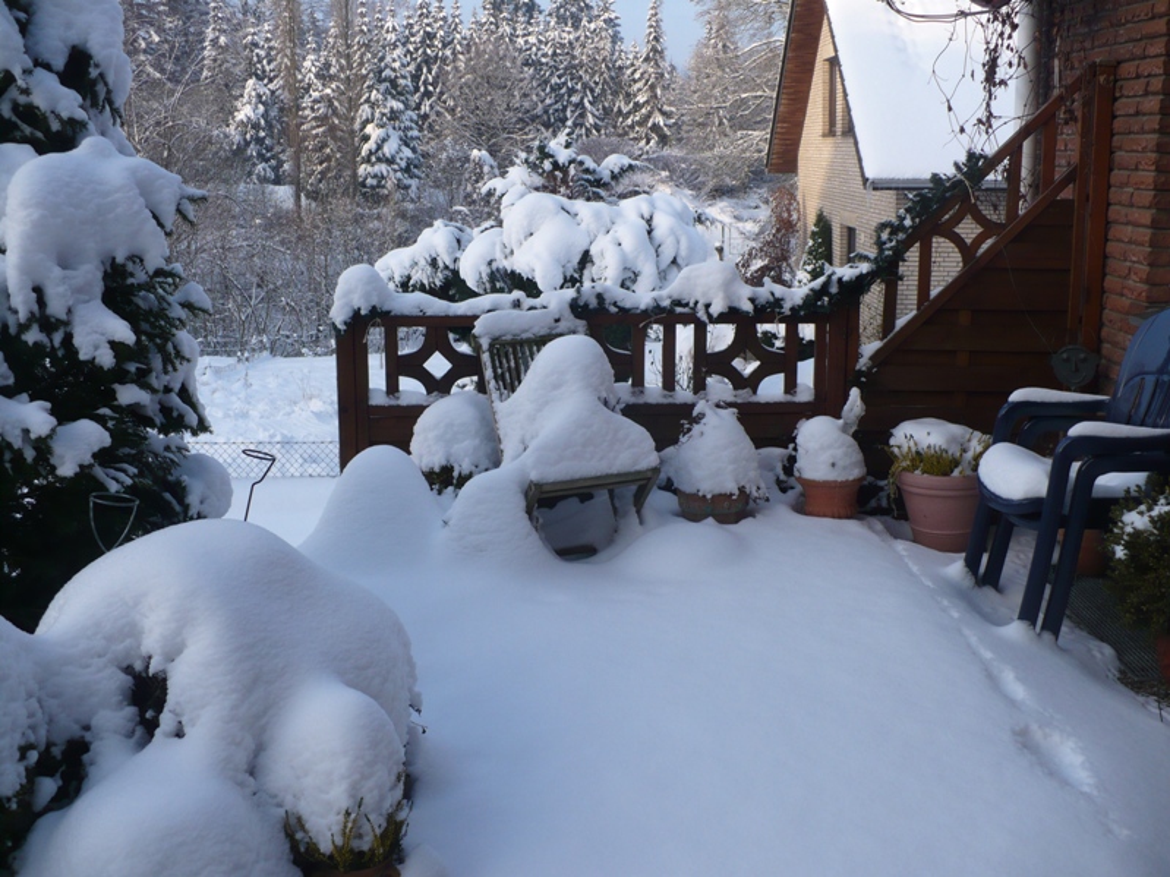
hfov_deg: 50.1
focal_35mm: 37
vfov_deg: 38.7
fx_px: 1250
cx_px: 585
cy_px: 438
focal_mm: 6.1
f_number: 2.8
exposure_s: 1/400
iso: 100
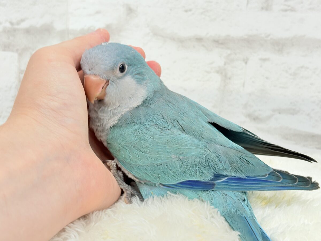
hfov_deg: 36.8
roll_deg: -2.2
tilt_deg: -10.7
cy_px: 120
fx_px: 482
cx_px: 160
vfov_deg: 28.0
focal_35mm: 52
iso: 50
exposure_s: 1/50
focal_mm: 5.96
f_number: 1.6
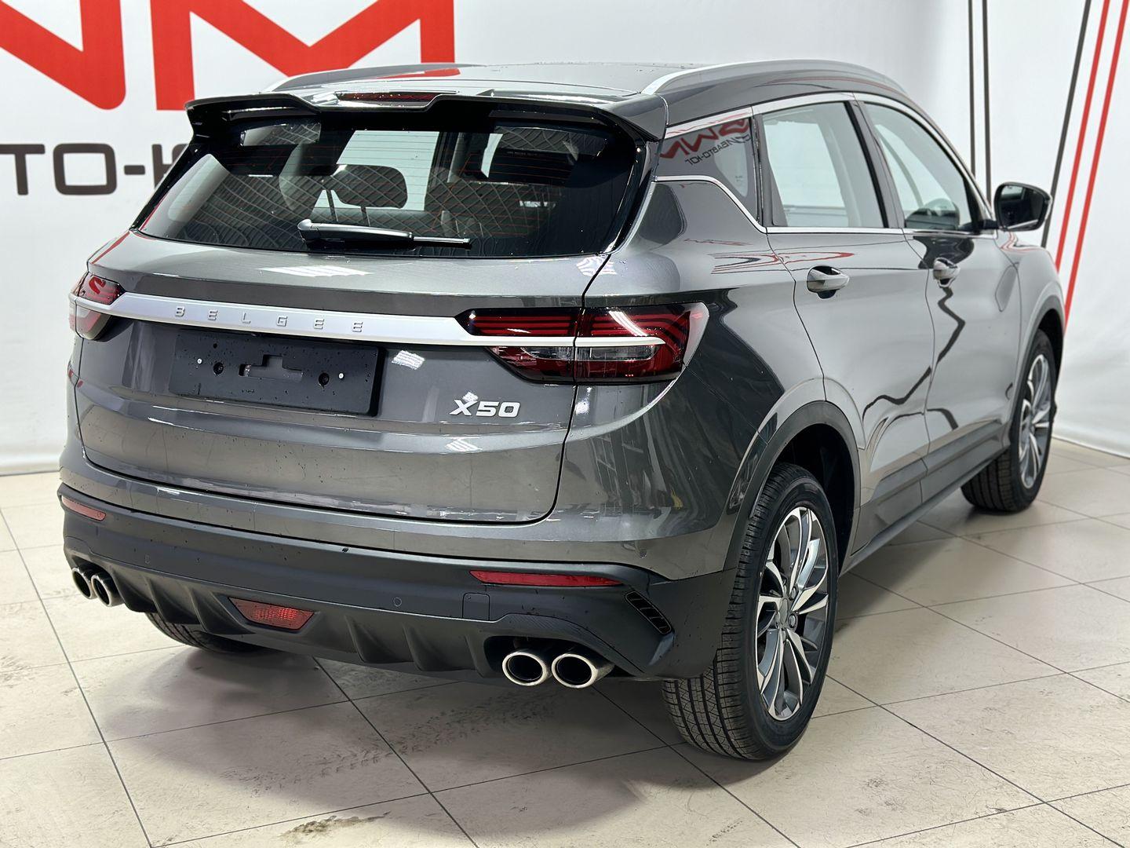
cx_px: 565
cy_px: 424
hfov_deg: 39.7
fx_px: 1567
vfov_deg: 30.3
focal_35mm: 48
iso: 160
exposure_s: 1/50
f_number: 1.78
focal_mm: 6.86
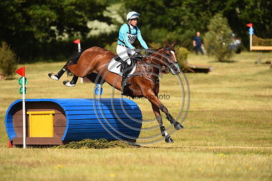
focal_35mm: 340
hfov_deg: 6.1
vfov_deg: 4.0
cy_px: 90
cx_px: 136
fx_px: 2567
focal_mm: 340
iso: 220
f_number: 5.6
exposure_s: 1/1250
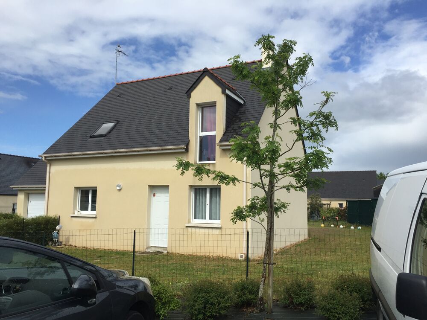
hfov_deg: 61.7
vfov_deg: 48.2
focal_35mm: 29
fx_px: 358
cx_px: 214
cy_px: 160
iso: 32
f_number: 2.2
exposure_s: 1/2475
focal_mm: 4.15
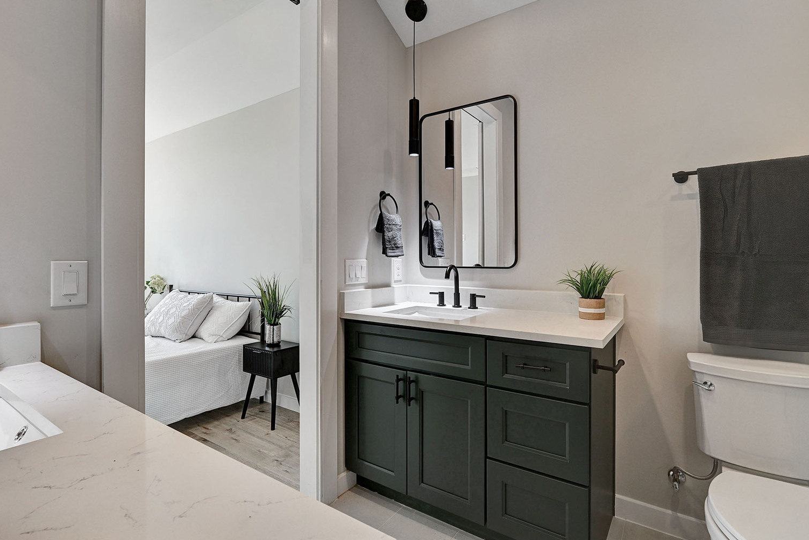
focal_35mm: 15
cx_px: 426
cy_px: 272
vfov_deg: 79.1
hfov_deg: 102.0
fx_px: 327
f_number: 7.1
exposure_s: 1/40
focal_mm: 9
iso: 200
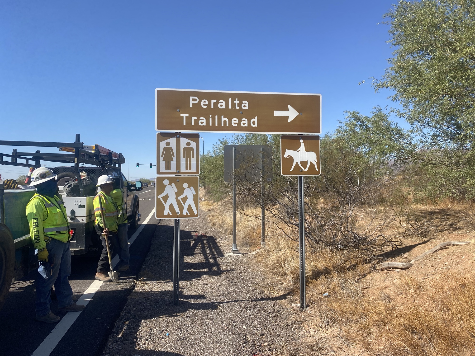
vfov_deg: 53.1
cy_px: 178
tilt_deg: +1.6
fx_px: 357
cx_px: 238
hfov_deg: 67.3
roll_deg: -0.3
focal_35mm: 26
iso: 32
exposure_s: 1/2463
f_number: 1.8
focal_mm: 4.25
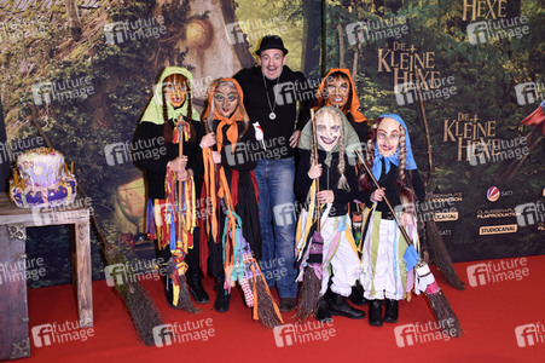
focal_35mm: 34
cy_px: 182
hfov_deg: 55.1
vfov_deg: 38.3
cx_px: 272
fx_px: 522
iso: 320
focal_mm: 23
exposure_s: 1/60
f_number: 6.3
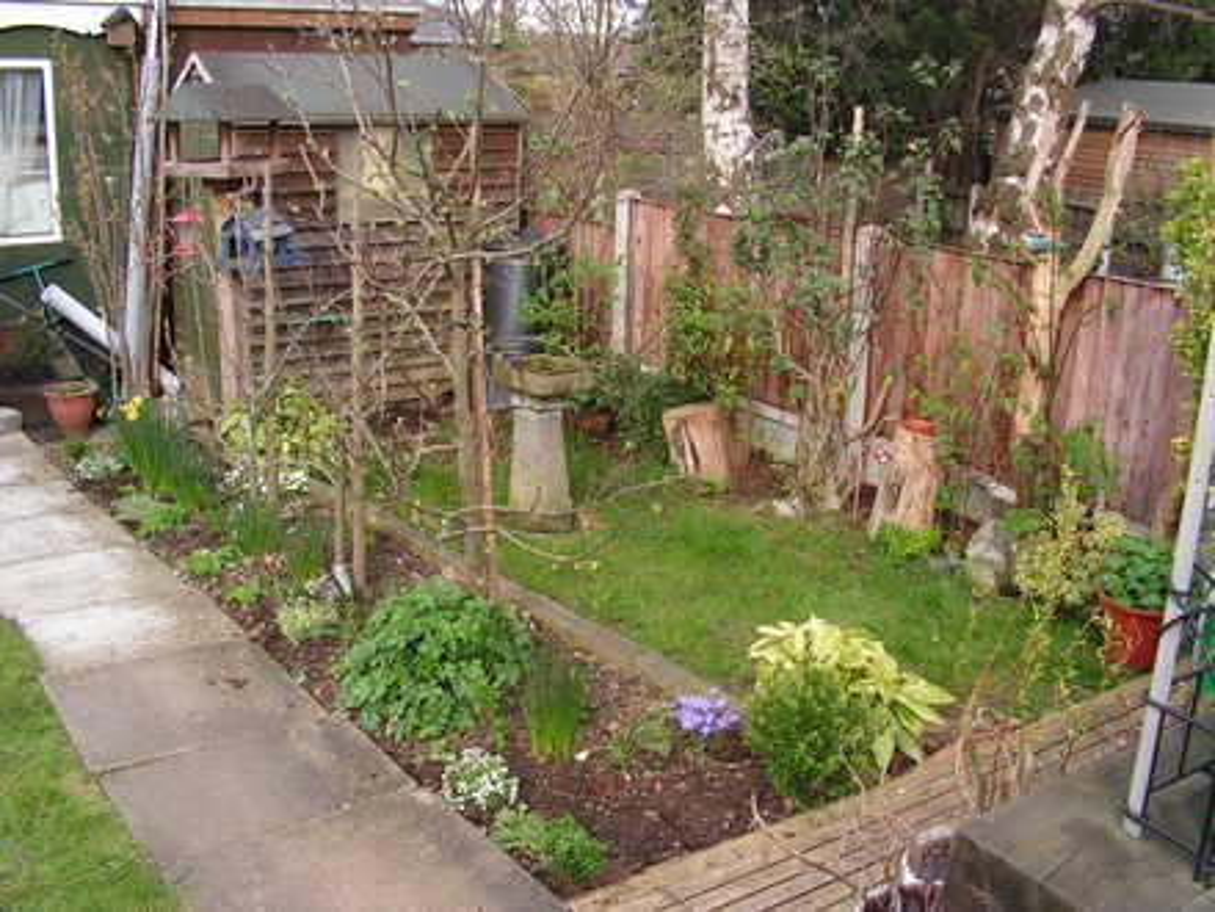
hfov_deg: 51.4
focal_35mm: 36
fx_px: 1264
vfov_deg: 39.7
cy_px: 456
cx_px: 608
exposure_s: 1/80
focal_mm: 6
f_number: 4.8
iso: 64
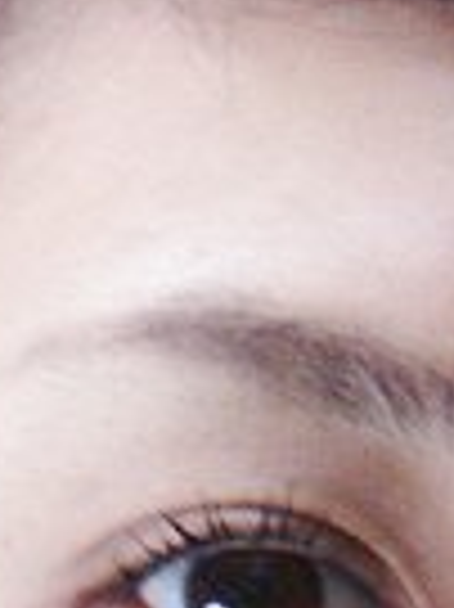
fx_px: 26640
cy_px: 1117
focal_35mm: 1521
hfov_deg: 1.0
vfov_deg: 1.3
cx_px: 76
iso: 200
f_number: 4.5
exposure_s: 1/45
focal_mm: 50.69
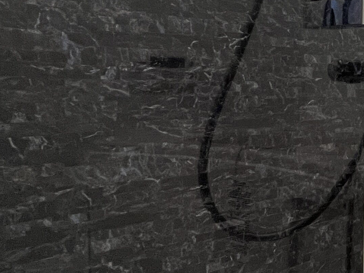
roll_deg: -0.7
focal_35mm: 49
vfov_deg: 29.4
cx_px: 505
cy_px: 81
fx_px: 515
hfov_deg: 29.1
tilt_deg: +0.0
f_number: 1.8
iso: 250
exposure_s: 1/50
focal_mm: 1.57
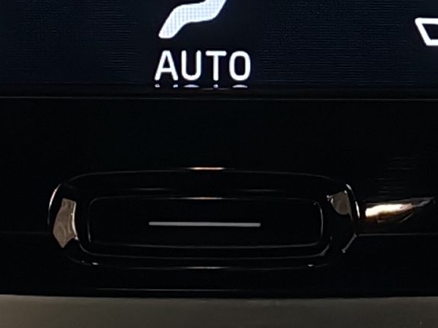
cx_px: 190
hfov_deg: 8.8
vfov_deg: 6.3
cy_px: -397
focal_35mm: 226
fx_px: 2860
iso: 400
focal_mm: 6.12
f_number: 1.9
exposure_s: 1/100
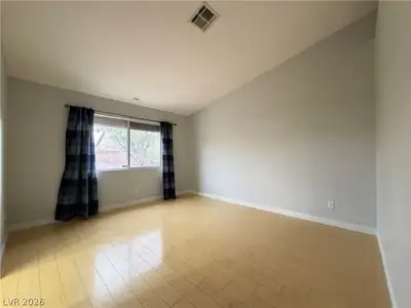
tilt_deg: +1.0
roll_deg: +0.1
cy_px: 154
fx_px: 166
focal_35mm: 14
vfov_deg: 85.7
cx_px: 206
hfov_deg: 102.1
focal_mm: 2.22
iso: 400
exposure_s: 1/60
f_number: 2.2
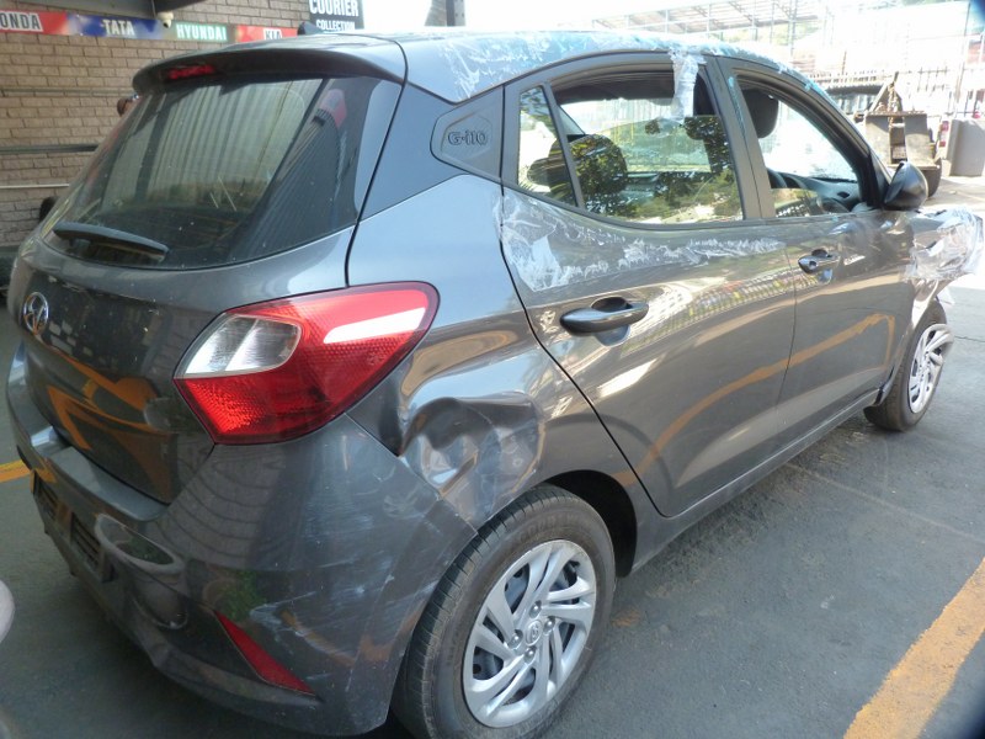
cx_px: 492
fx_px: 711
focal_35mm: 25
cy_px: 370
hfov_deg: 69.4
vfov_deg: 54.9
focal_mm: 4.5
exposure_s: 1/60
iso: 250
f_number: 2.8
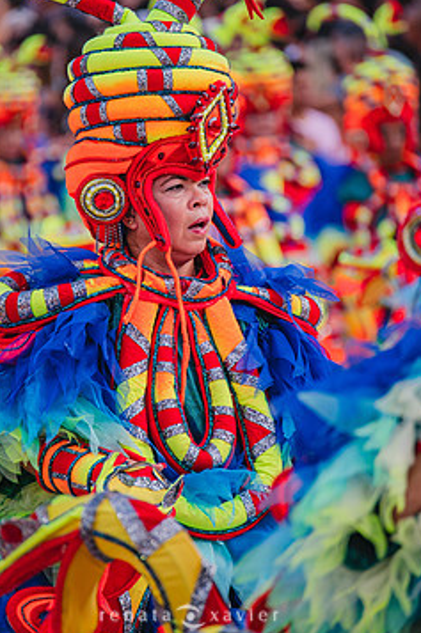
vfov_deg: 5.5
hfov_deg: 3.6
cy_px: 248
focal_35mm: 378
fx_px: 6650
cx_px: 186
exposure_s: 1/1600
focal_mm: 300
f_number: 5.6
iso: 640
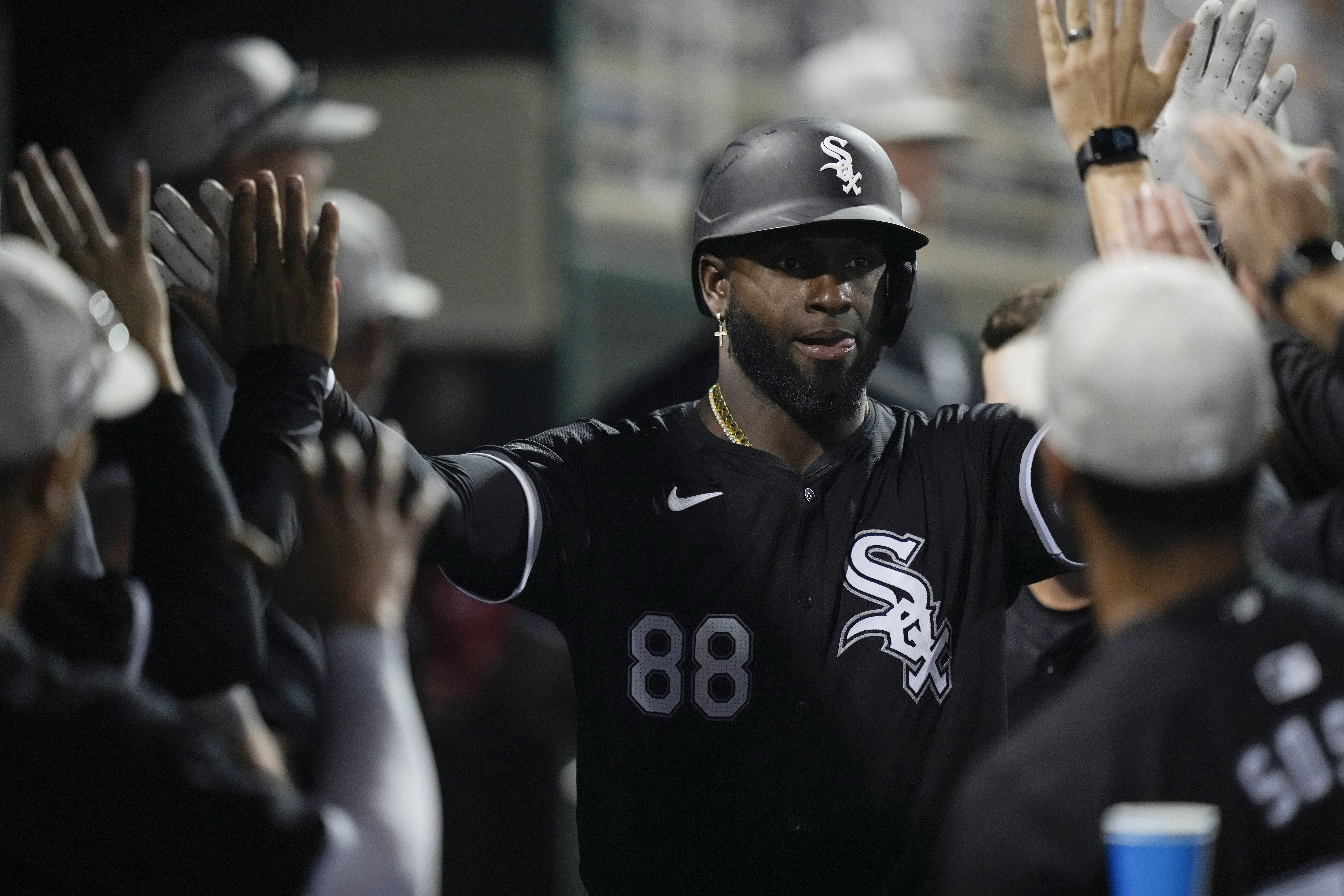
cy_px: 448
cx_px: 672
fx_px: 14932
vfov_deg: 3.4
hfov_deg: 5.2
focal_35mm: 400
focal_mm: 400
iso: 4000
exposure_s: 1/800
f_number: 2.8
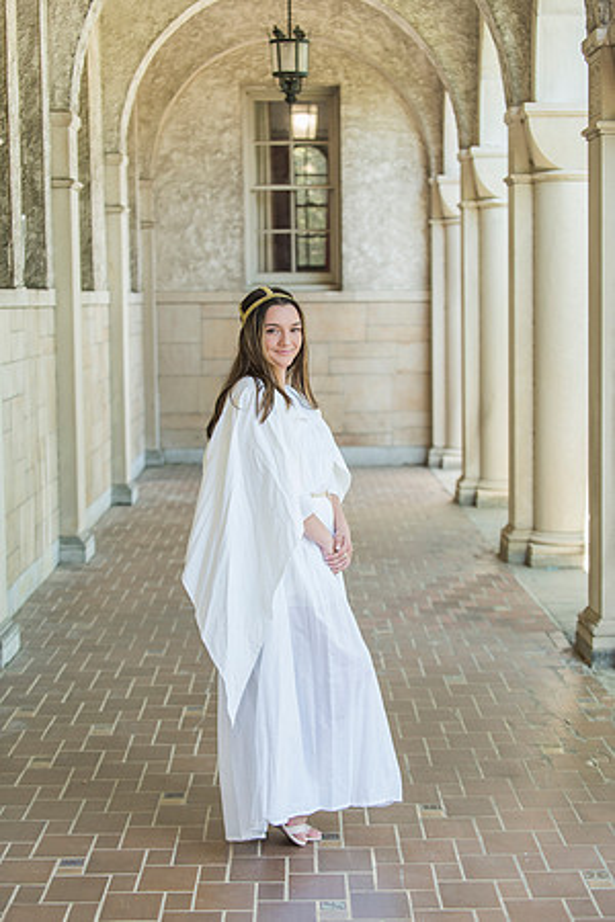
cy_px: 461
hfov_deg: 19.5
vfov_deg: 28.8
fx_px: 1794
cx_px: 308
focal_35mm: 70
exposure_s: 1/200
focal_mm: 70
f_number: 3.5
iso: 320
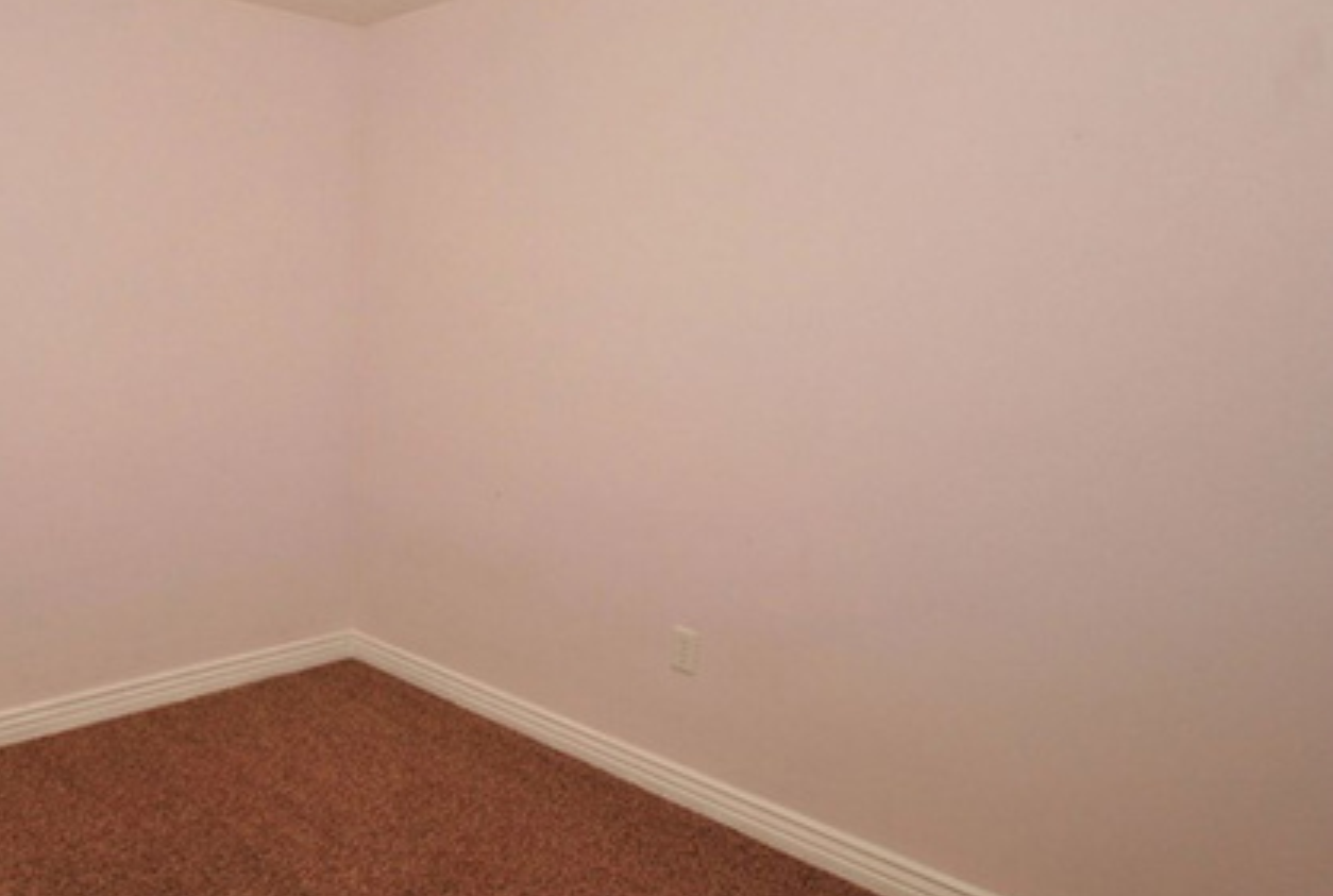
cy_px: 426
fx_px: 979
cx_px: 325
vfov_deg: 49.2
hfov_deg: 64.2
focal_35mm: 26
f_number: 5
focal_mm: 11.5
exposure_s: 1/160
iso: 200
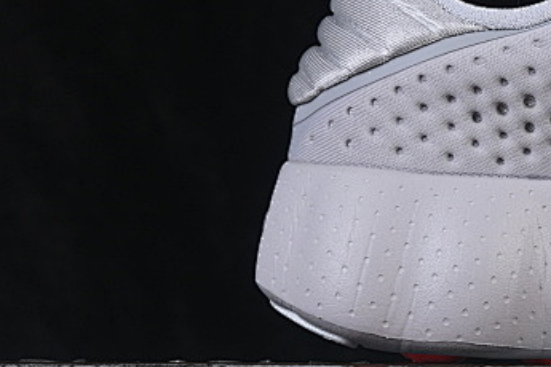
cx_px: 813
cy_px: 11
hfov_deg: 8.6
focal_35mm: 235
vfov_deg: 5.8
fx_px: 3597
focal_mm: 50
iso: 160
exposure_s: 1/80
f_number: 8
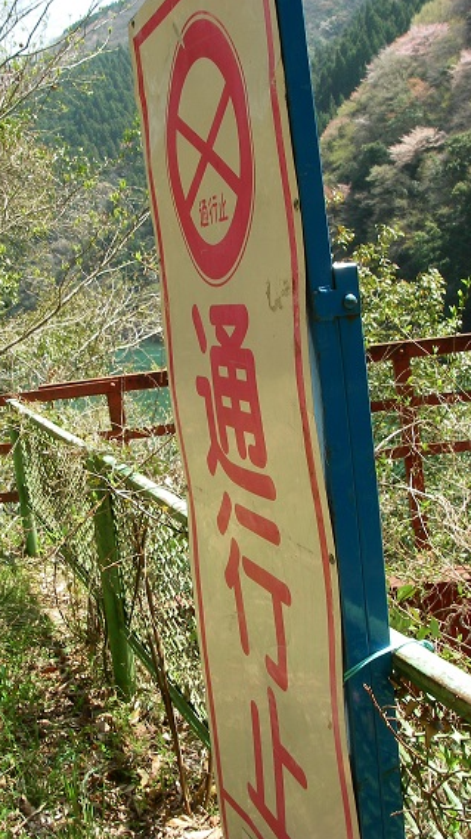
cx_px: 155
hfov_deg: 28.1
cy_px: 422
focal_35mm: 42
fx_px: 934
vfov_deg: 48.4
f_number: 6.6
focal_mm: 6.3
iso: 64
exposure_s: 1/60
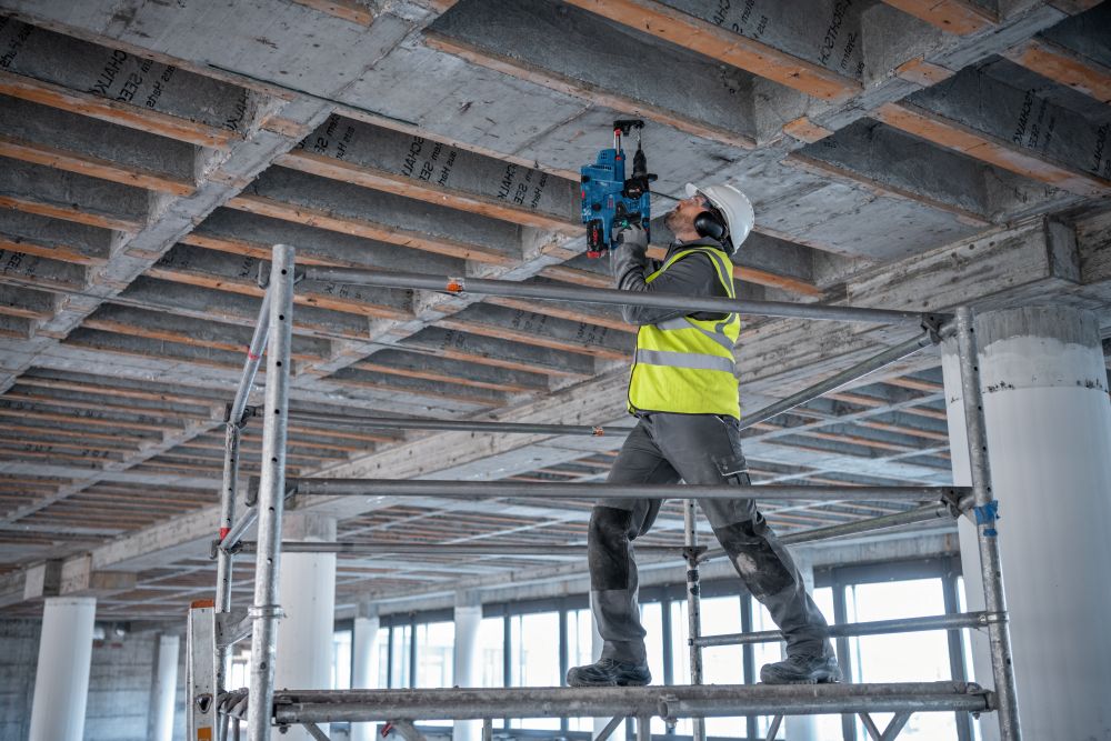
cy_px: 370
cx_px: 556
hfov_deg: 48.5
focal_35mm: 40
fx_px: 1235
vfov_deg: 33.4
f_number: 2.8
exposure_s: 1/60
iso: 500
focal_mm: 40
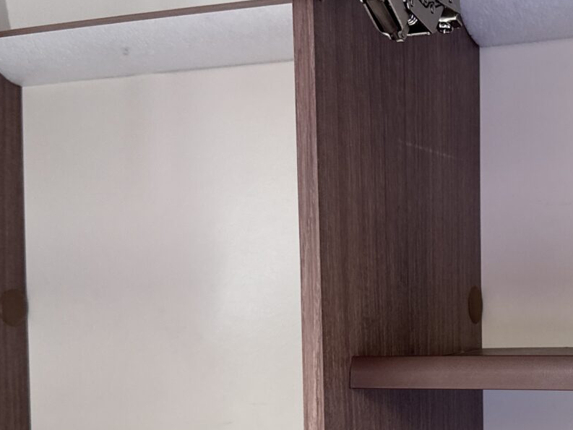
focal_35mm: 62
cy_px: 309
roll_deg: -1.2
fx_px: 1026
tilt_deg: -2.1
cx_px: 466
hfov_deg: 30.4
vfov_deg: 23.5
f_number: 1.78
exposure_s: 1/121
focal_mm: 6.86
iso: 160
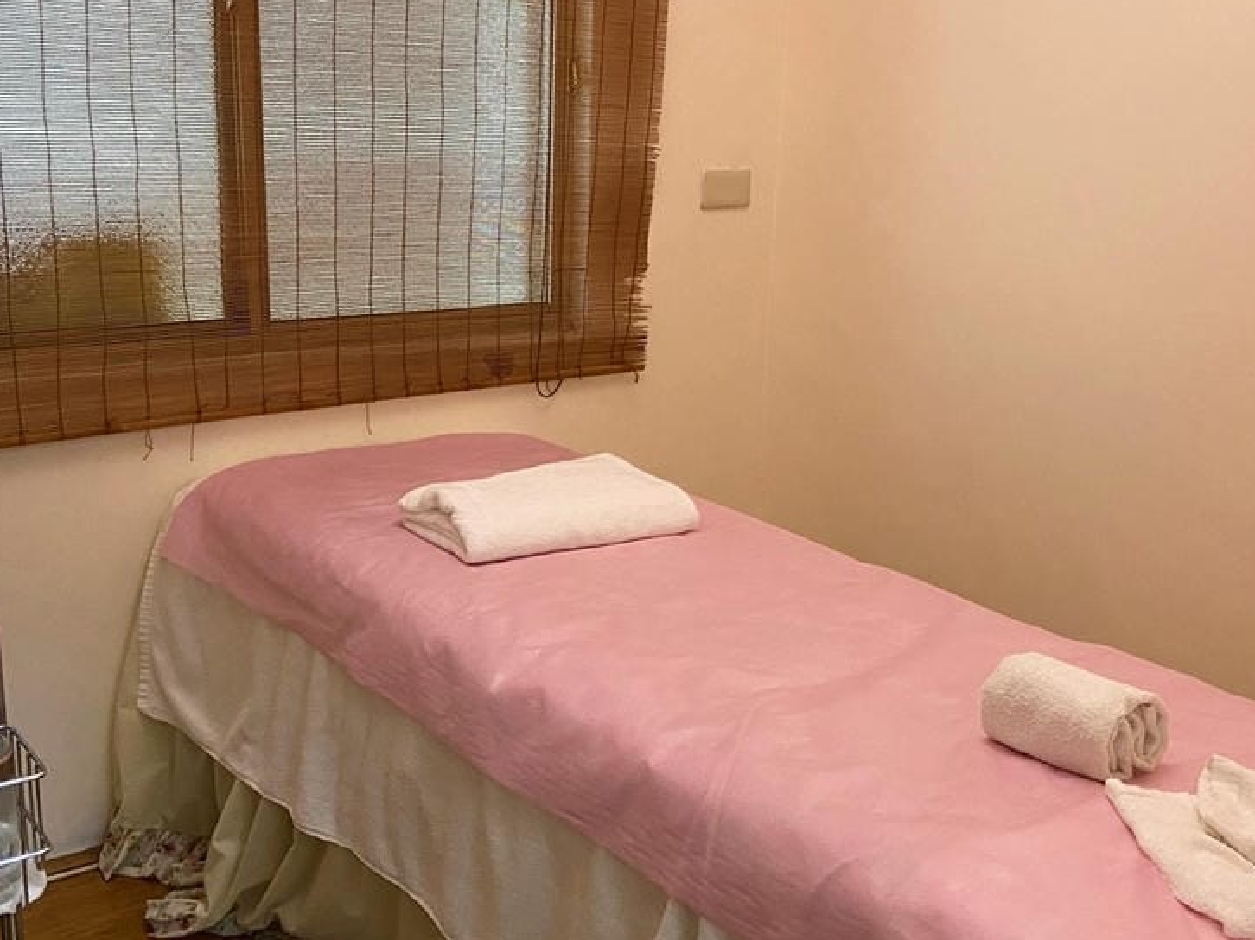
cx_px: 624
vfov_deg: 33.6
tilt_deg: -15.8
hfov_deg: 43.9
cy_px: 508
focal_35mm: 43
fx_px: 1558
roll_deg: -1.8
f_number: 1.8
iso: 500
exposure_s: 1/40
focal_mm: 4.25
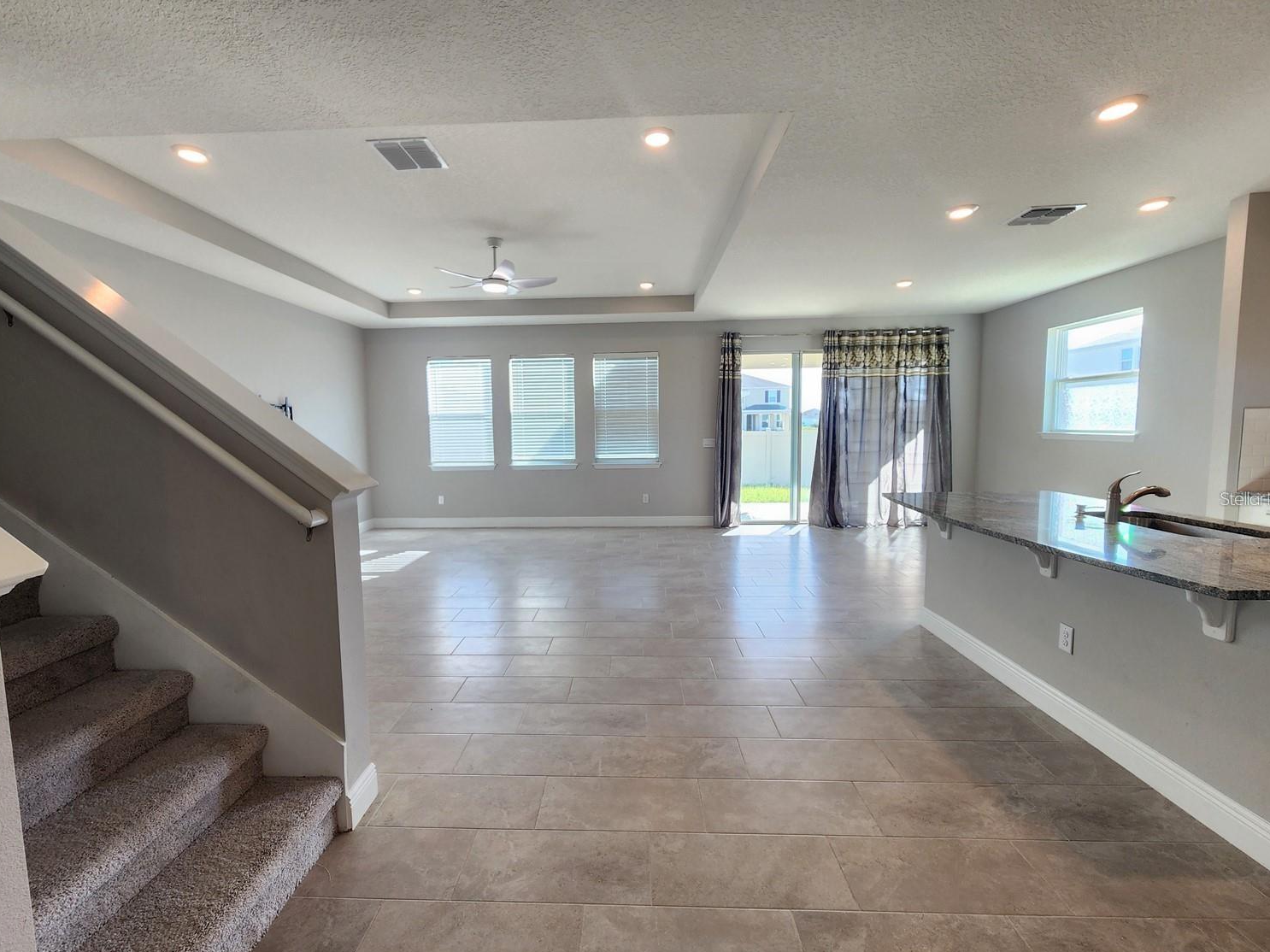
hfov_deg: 102.0
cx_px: 617
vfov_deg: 85.6
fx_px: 514
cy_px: 498
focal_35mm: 14
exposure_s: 1/60
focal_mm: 2.2
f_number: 2.2
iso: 80
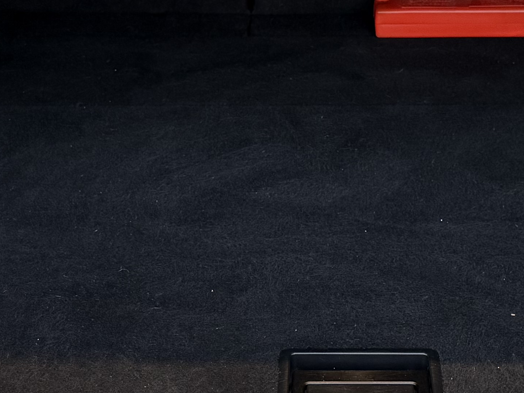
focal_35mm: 95
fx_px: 1438
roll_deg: +0.5
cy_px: 101
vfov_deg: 15.5
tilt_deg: -24.3
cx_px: 319
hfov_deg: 20.6
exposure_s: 1/100
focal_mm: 6.76
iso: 100
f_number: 1.78
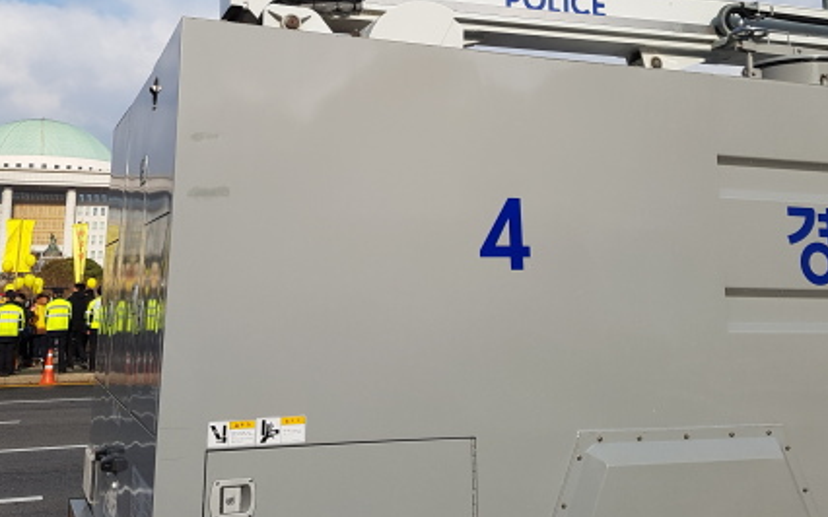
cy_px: 155
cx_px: 381
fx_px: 948
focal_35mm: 42
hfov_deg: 47.2
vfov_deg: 30.2
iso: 50
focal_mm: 4.2
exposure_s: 1/3192
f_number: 1.7
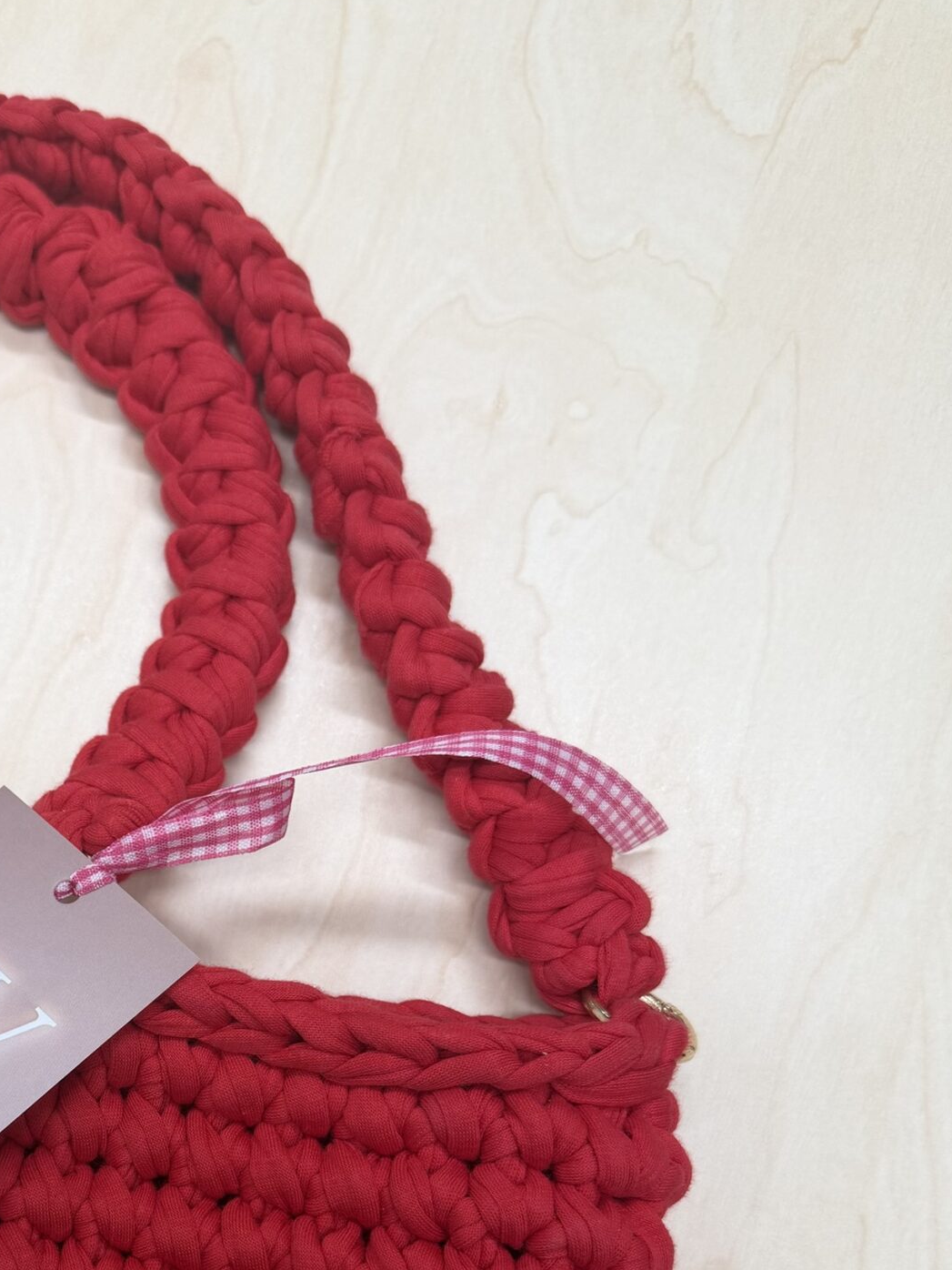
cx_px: 106
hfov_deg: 31.4
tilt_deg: -79.6
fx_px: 1613
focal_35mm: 44
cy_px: 1096
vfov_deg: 40.3
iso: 64
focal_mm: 6.76
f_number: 1.78
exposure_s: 1/121
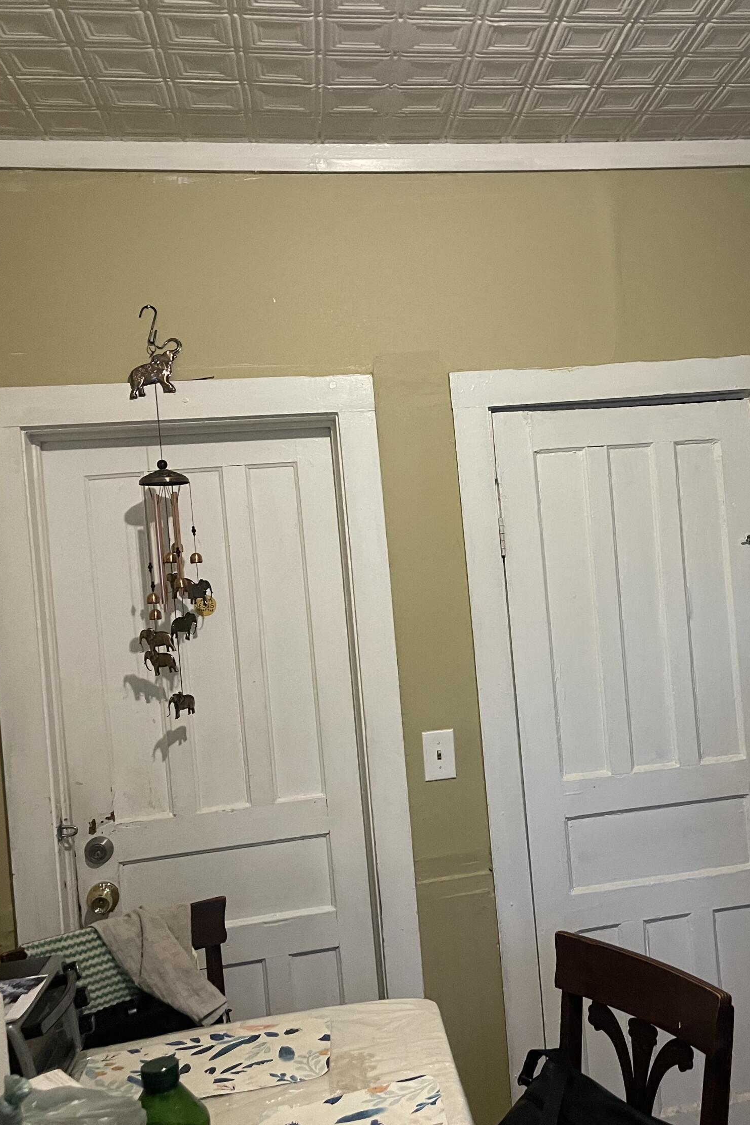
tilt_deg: -2.6
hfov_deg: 36.9
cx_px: 572
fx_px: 1094
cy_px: 558
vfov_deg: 54.4
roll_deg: +5.9
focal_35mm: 35
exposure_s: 1/60
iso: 320
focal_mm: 5.1
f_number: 1.6
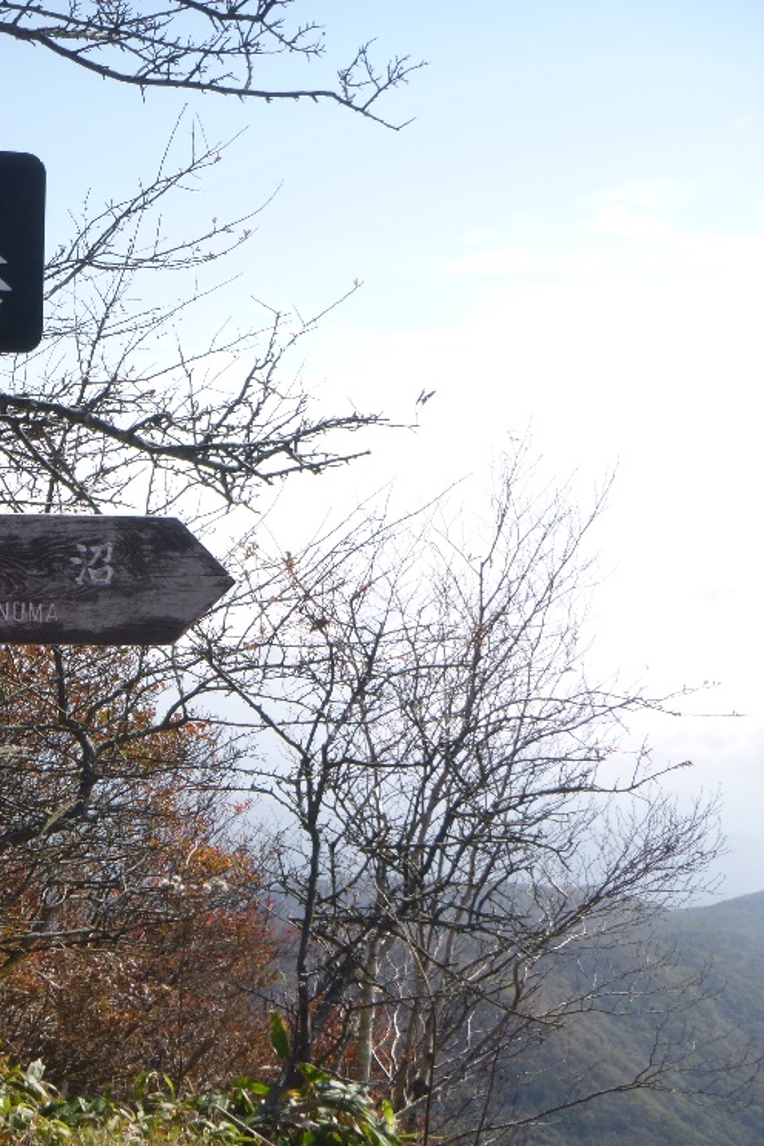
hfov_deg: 20.8
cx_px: -23
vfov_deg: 31.9
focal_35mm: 63
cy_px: 571
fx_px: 2005
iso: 100
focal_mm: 7.9
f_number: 4.7
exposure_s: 1/400
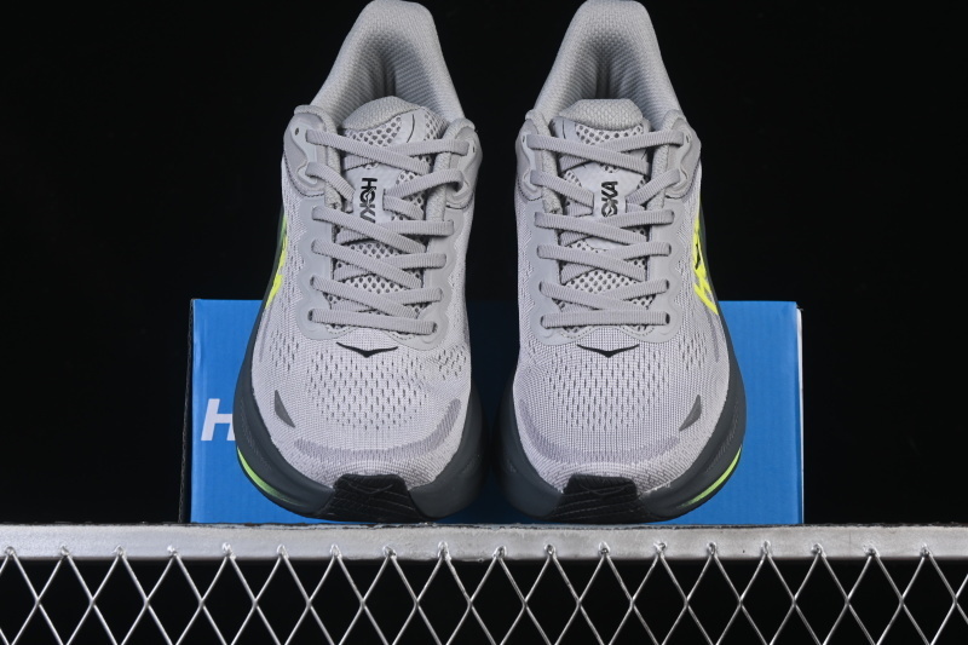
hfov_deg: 27.0
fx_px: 2016
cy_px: 322
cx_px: 484
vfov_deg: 18.2
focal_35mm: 75
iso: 160
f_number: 8
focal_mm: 50
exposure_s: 1/60
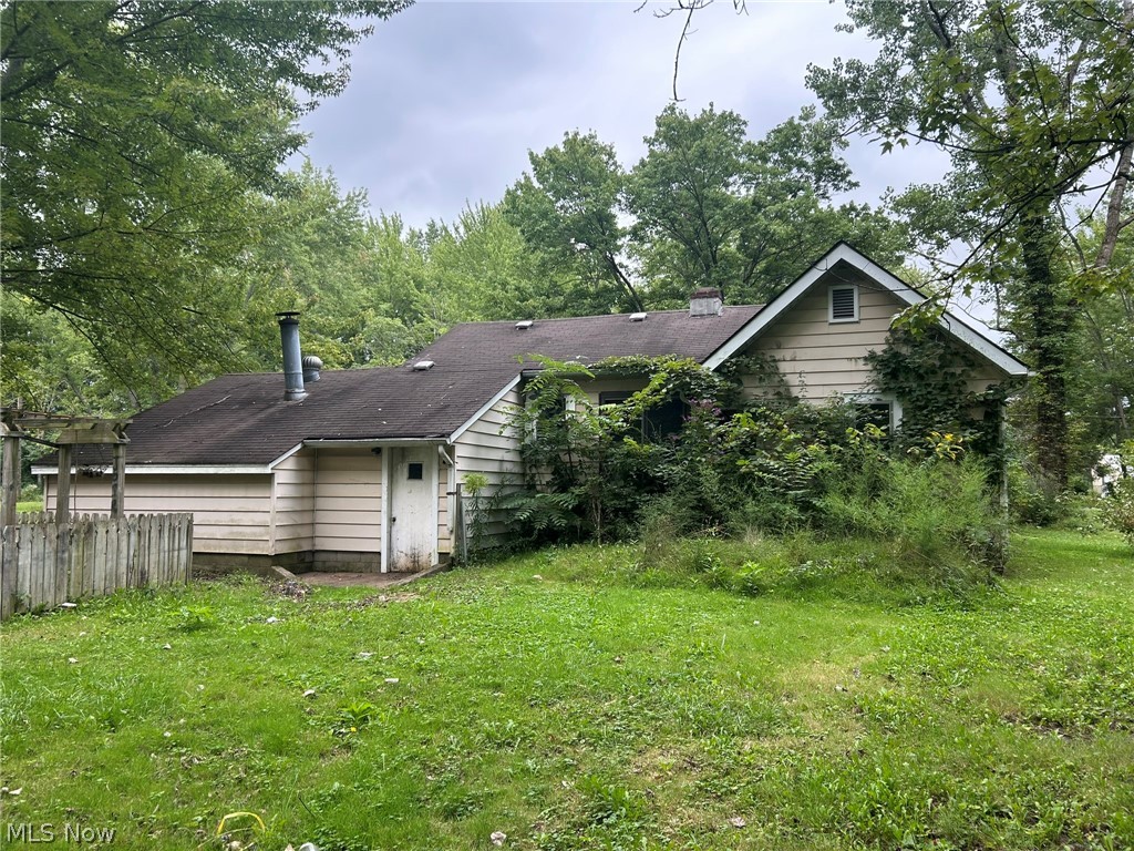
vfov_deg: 53.1
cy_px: 426
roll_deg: -0.4
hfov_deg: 67.3
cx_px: 567
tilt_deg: +5.1
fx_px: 852
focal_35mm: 26
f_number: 1.5
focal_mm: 5.7
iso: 50
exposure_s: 1/450
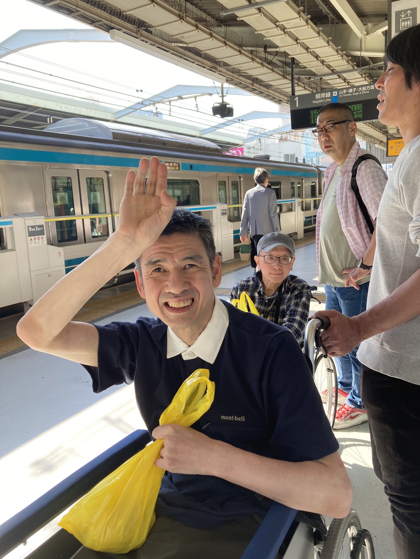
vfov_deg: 63.4
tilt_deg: -8.9
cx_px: 210
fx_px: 453
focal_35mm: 28
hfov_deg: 49.7
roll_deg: +3.7
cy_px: 280
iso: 20
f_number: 1.8
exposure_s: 1/137
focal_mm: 3.99
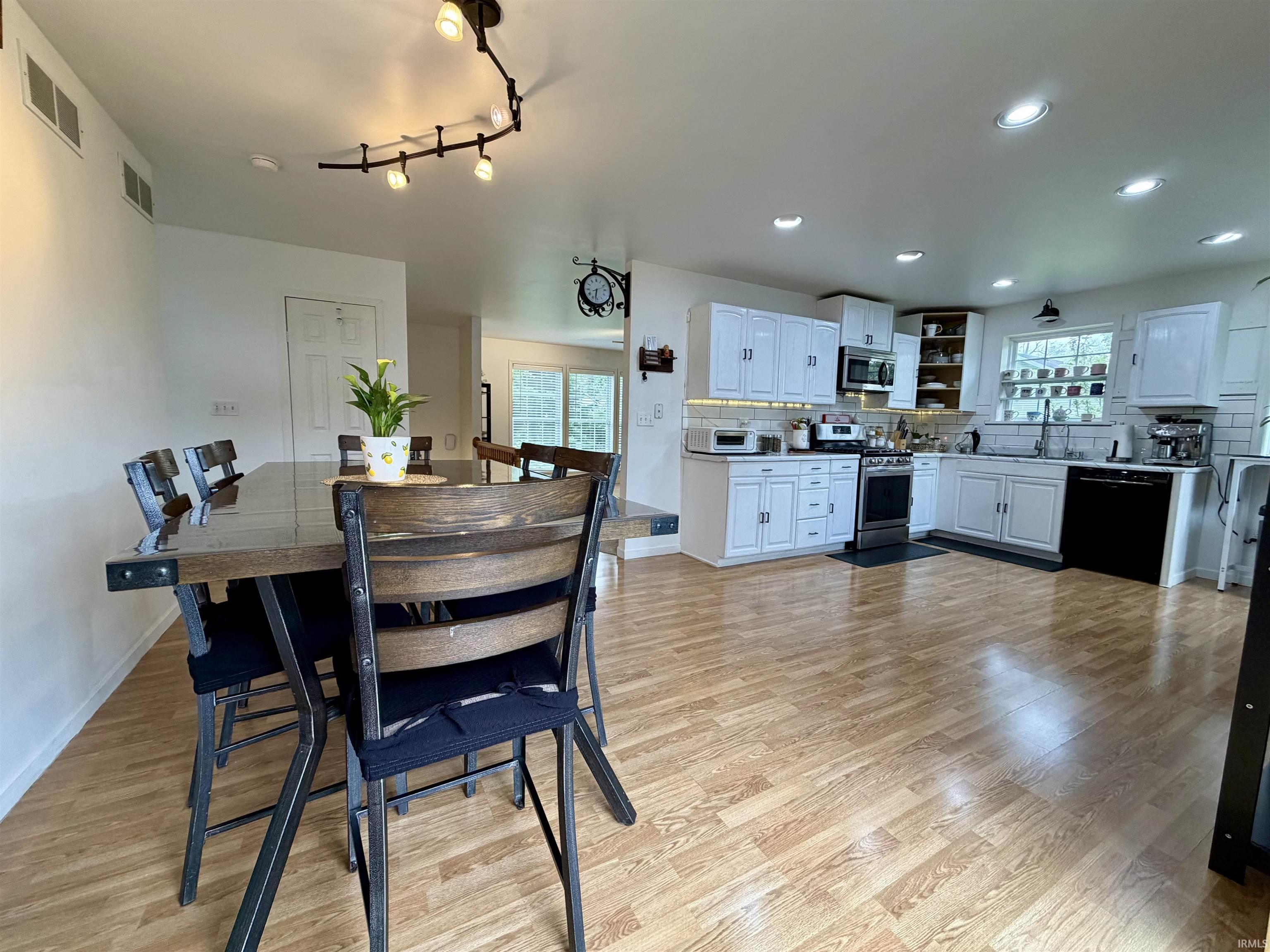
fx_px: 514
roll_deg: -1.8
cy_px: 476
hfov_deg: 102.1
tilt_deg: -6.2
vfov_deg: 85.7
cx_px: 635
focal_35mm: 14
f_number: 2.2
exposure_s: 1/120
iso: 250
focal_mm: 2.22
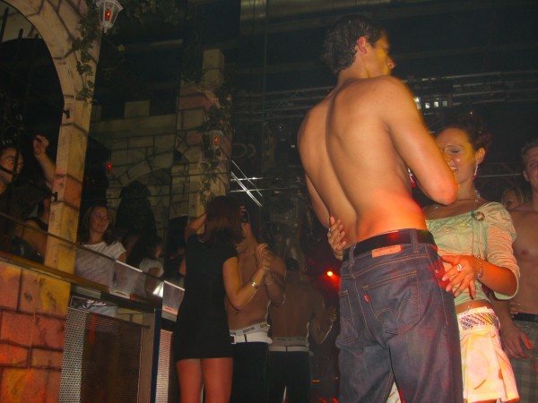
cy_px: 202
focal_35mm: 38
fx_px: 591
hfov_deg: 49.0
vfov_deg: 37.7
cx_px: 269
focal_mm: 7.9
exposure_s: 1/60
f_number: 2.8
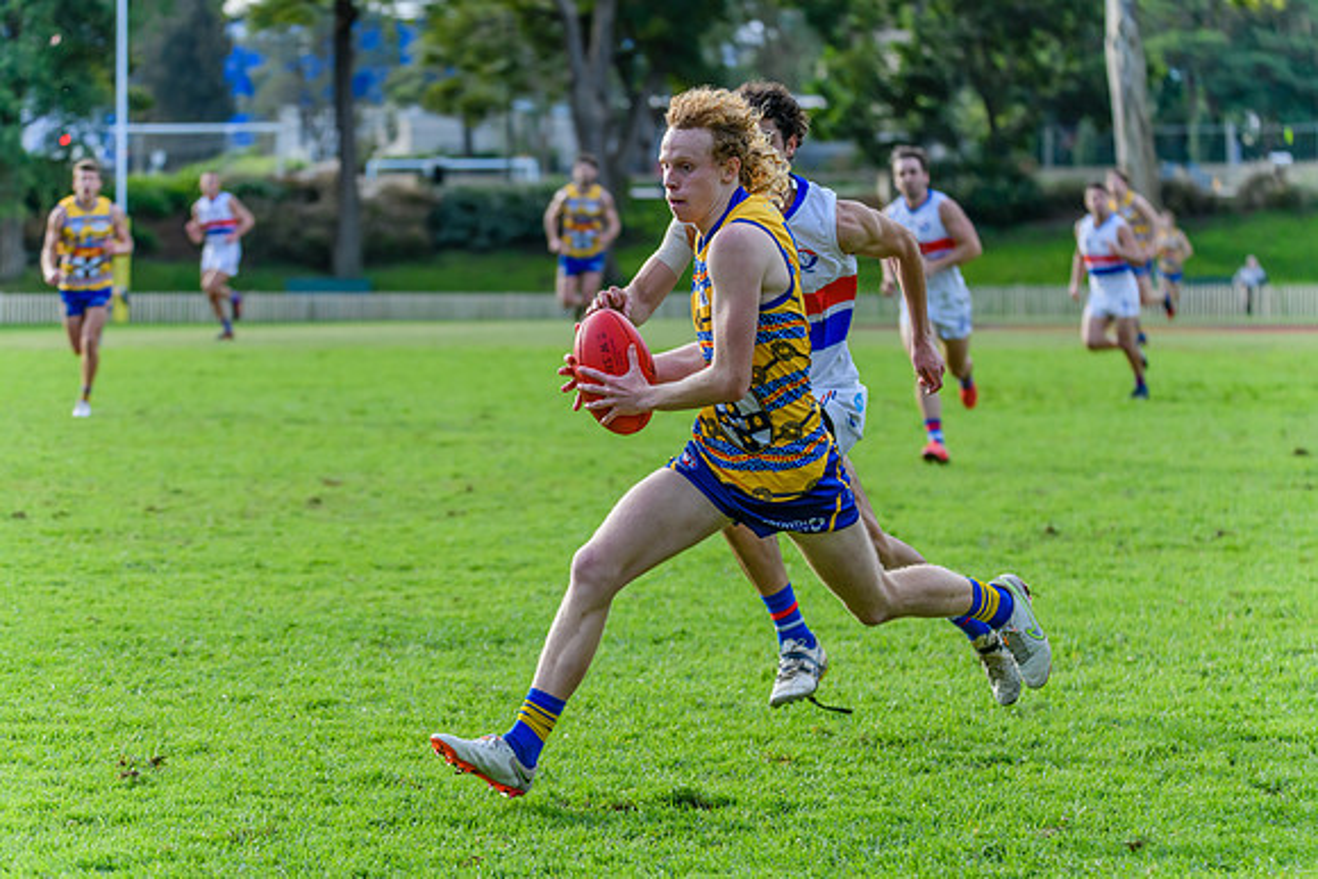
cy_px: 440
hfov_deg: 13.0
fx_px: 5792
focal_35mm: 158
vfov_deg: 8.7
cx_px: 659
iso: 1600
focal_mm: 150
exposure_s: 1/1600
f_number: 5
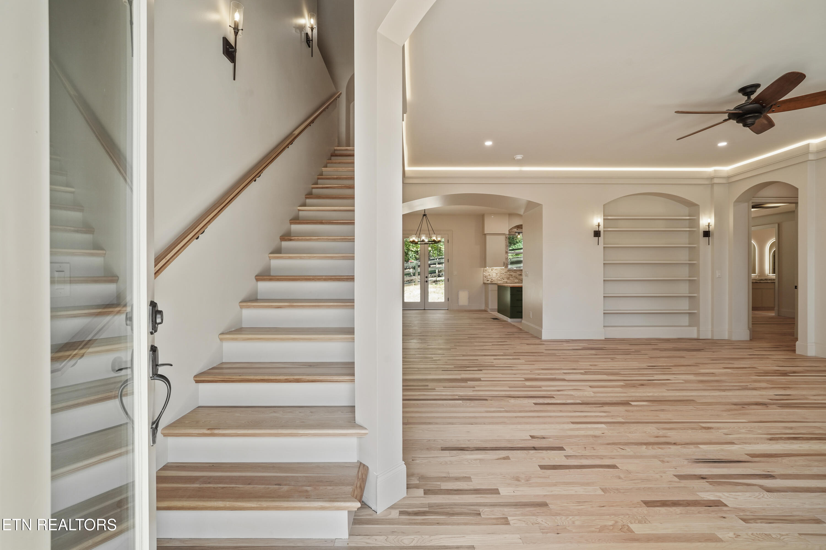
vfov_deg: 77.3
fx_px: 344
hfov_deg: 100.4
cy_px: 275
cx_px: 413
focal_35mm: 15
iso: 250
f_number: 9
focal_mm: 15
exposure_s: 1/40
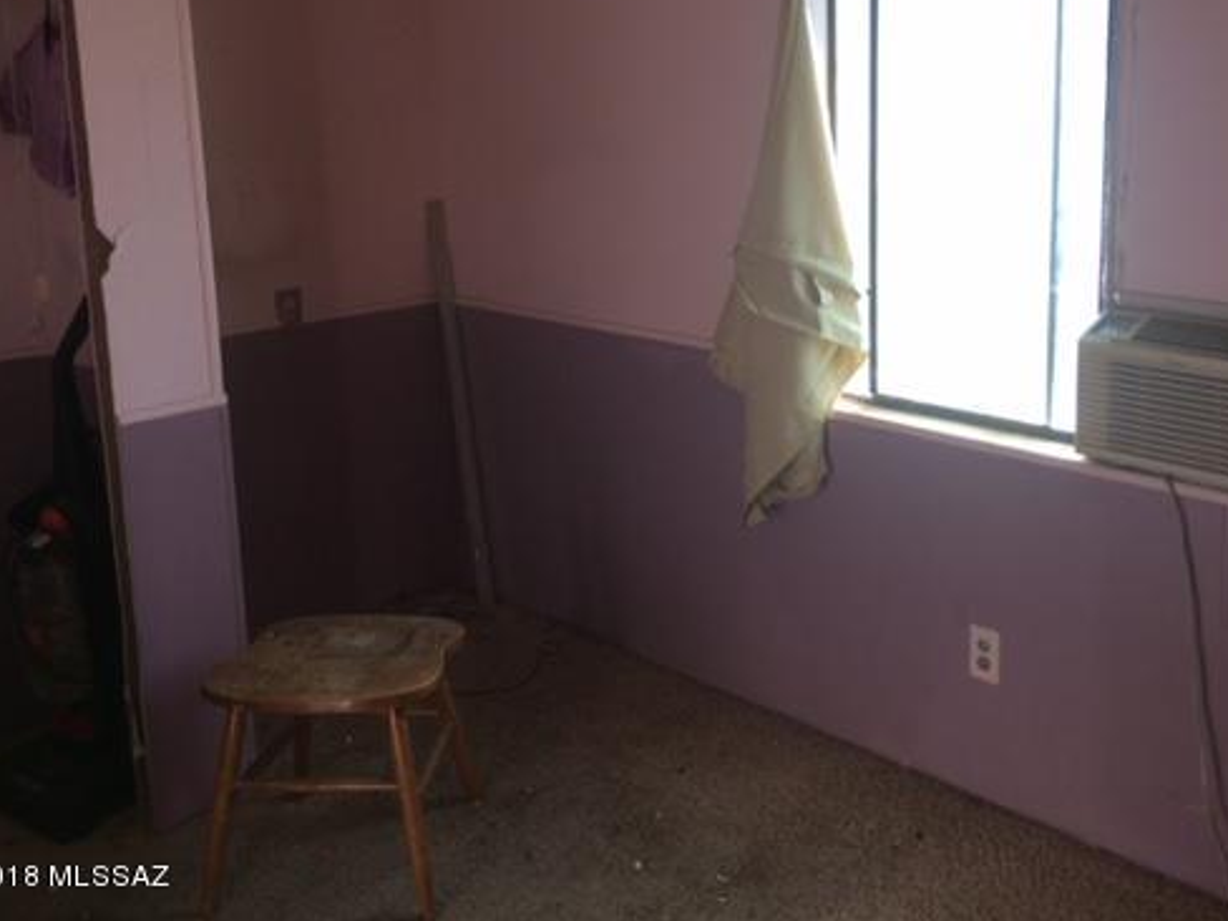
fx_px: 1348
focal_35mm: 38
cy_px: 322
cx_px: 737
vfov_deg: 37.4
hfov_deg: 48.7
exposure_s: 1/60
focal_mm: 4.15
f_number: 2.2
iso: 50
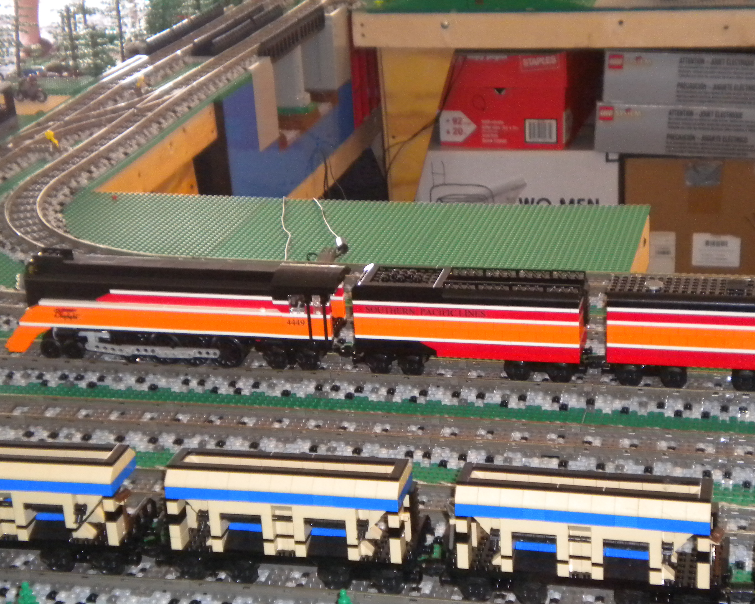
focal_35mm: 68
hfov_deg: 27.9
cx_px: 412
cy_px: 355
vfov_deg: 22.5
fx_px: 1519
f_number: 3.9
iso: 400
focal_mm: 9.3
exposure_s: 1/30
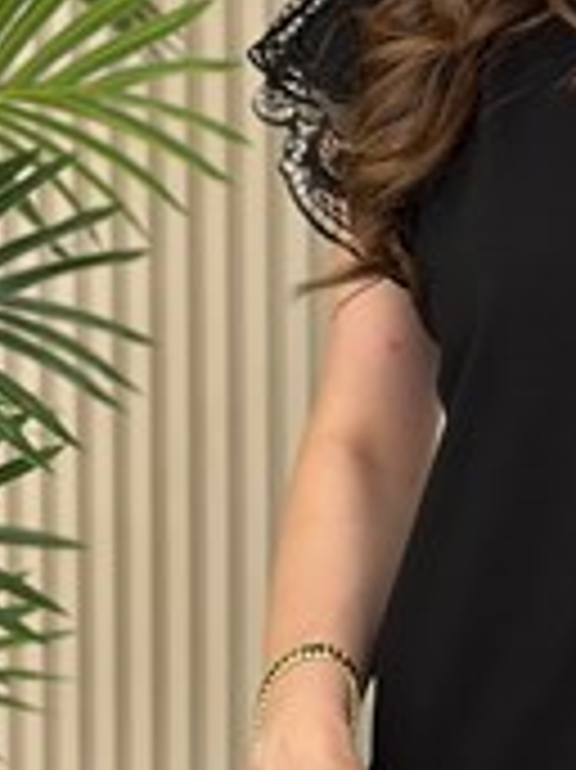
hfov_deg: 9.7
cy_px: 299
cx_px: 729
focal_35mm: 150
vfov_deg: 13.2
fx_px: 3332
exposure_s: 1/225
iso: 80
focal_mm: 6.86
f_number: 1.78
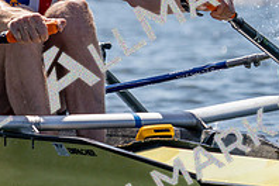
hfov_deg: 2.3
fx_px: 6796
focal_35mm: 877
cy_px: -20
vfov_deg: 1.6
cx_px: -78
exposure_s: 1/2000
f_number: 5.6
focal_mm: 300
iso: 250
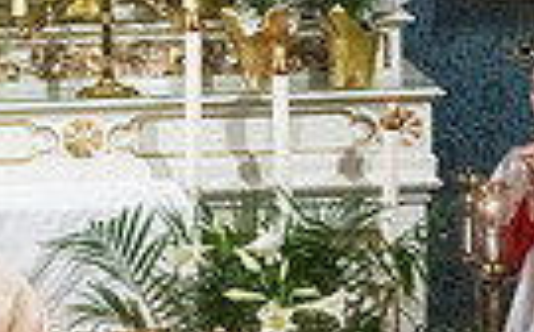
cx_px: -340
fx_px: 8270
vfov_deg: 2.3
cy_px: 437
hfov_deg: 3.7
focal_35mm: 569
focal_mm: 130
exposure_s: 1/60
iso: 5000
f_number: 14
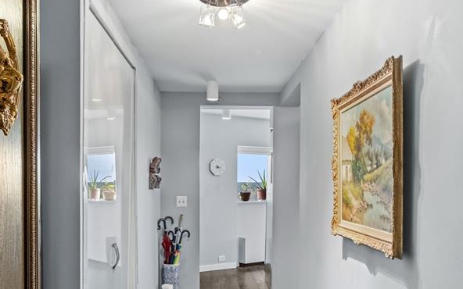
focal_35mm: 37
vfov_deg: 34.0
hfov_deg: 52.6
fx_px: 467
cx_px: 200
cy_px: 200
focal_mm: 13.7
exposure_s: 1/2
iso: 500
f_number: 8
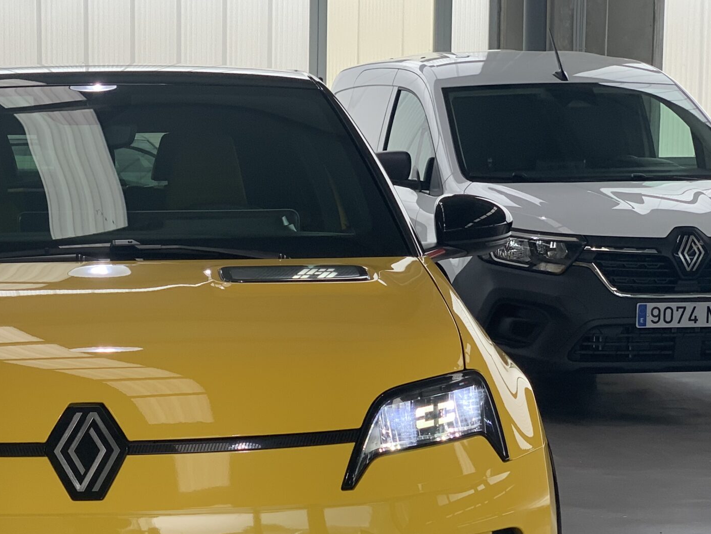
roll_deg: +0.6
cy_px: 447
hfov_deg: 20.3
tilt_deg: -7.7
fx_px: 1951
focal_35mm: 95
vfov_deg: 15.4
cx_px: 100
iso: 32
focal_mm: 6
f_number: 2.4
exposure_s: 1/98
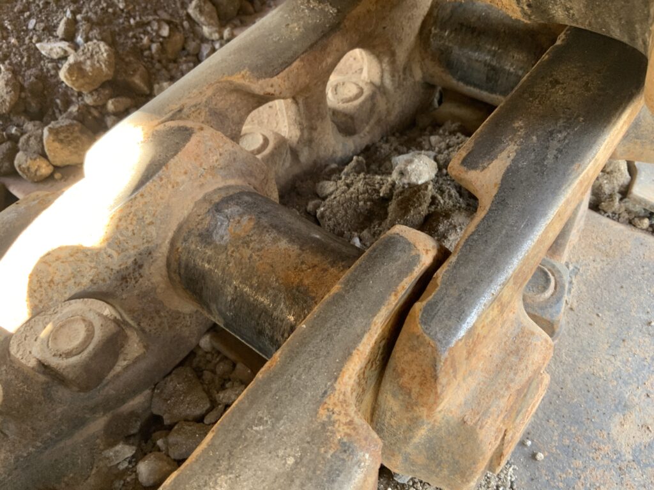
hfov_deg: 61.7
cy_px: 245
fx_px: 548
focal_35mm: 29
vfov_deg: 48.2
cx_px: 327
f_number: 1.8
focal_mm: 3
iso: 64
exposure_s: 1/122
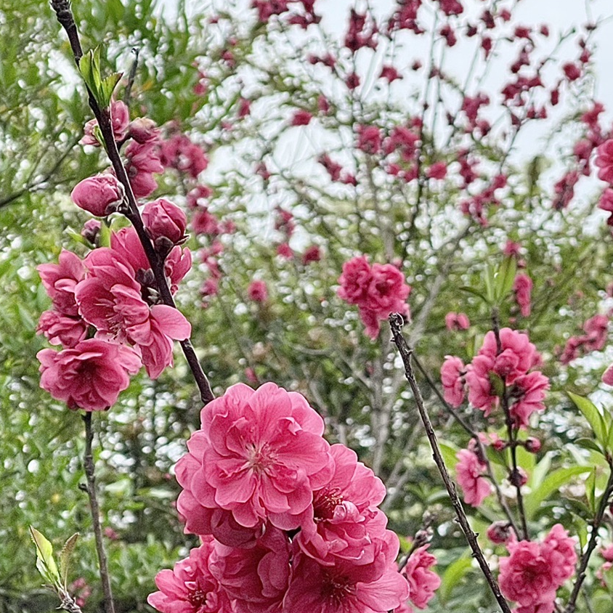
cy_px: 566
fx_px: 2685
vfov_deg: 12.9
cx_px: 397
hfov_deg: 13.0
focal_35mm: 134
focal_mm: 7.5
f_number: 2.2
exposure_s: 1/222
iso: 20
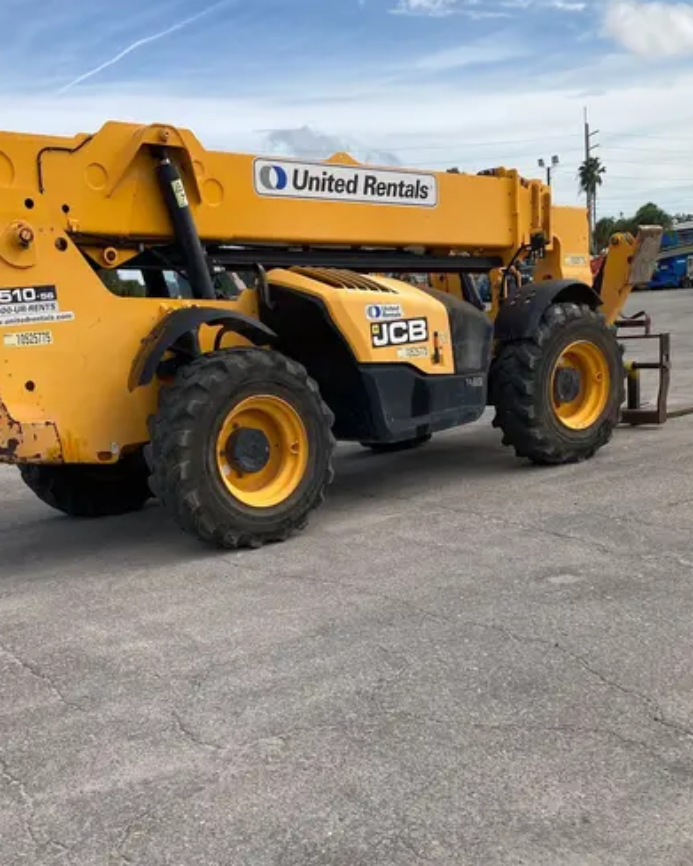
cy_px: 553
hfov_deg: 36.5
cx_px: 321
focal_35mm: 41
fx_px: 1051
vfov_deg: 44.3
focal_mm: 3.99
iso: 20
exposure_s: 1/1799
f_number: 1.8
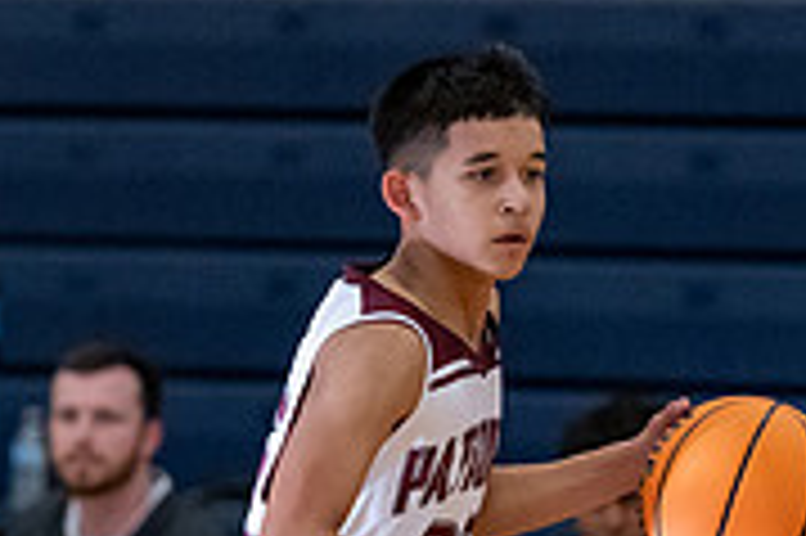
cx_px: 428
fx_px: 12839
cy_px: 552
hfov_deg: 3.6
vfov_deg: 2.4
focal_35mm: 574
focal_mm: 160
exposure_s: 1/1000
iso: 5000
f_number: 2.8
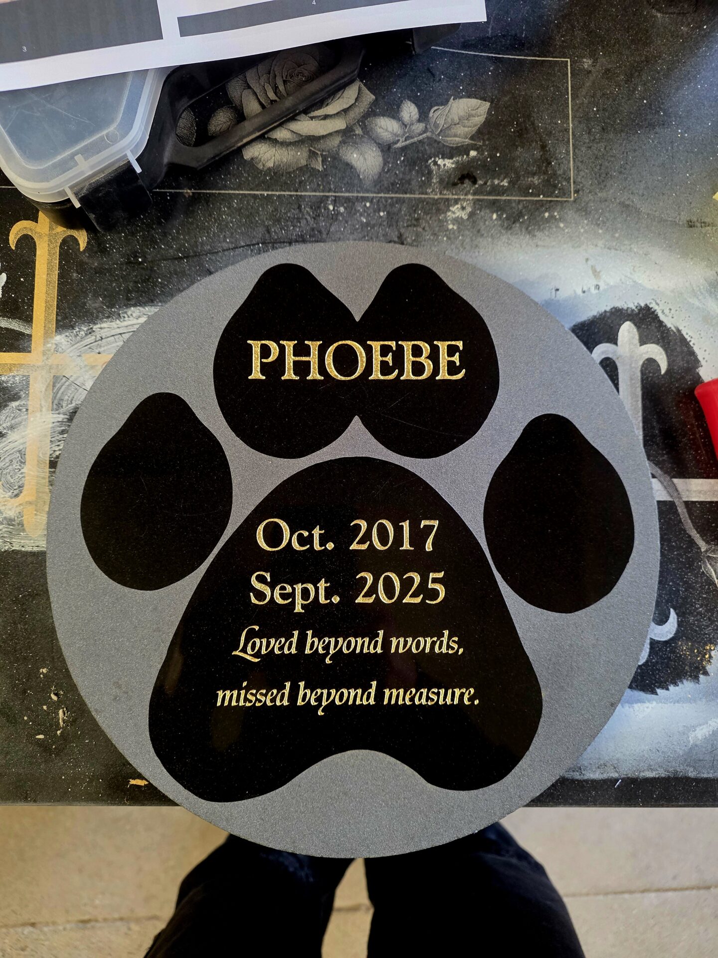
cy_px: 479
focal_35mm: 23
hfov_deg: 58.9
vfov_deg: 73.9
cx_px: 359
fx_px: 636
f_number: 1.7
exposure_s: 1/101
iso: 500
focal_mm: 6.3
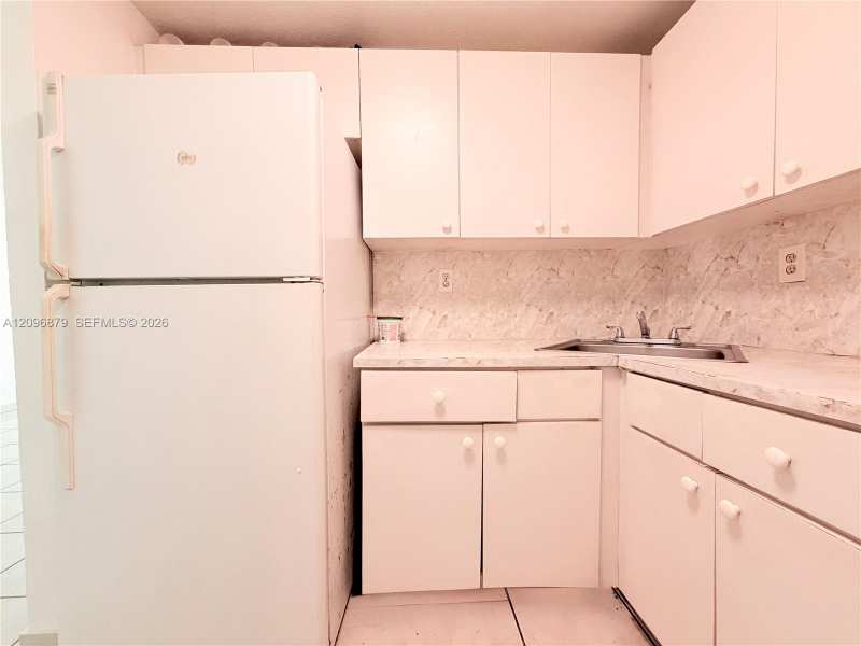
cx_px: 430
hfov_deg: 102.1
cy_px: 323
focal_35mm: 14
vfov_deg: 85.7
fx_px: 348
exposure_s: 1/62
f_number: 2.2
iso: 200
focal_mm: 2.22
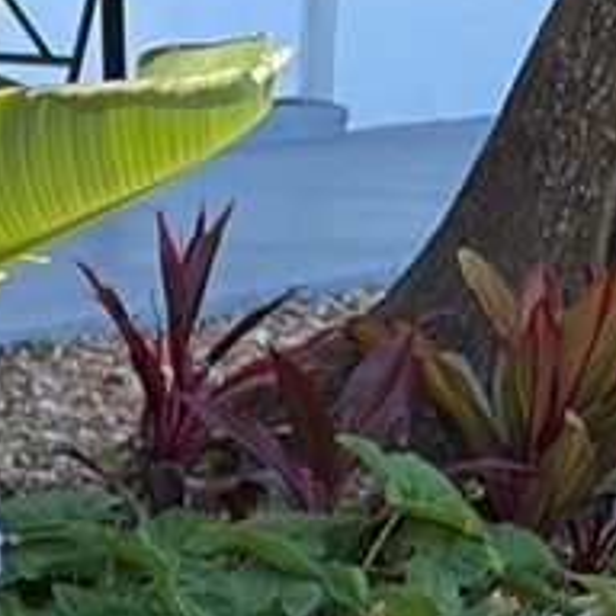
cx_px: -924
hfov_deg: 4.5
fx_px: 7711
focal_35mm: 383
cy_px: 1110
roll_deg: +0.4
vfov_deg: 4.5
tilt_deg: -10.5
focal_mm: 5.96
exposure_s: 1/801
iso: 32
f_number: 1.6
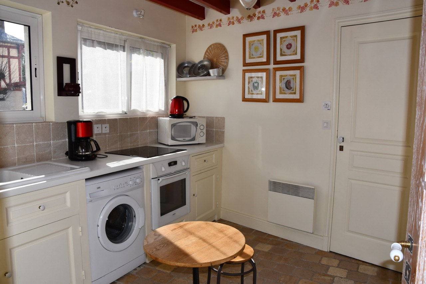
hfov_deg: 67.4
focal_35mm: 27
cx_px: 213
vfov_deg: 47.9
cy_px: 142
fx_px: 319
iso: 320
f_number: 10
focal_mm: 18
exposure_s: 1/250
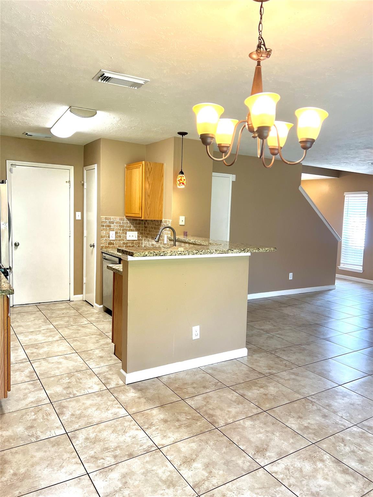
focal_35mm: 26
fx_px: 374
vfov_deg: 67.3
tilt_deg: -4.6
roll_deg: -2.7
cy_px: 248
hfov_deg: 53.1
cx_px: 186
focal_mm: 5.7
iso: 100
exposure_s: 1/120
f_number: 1.5
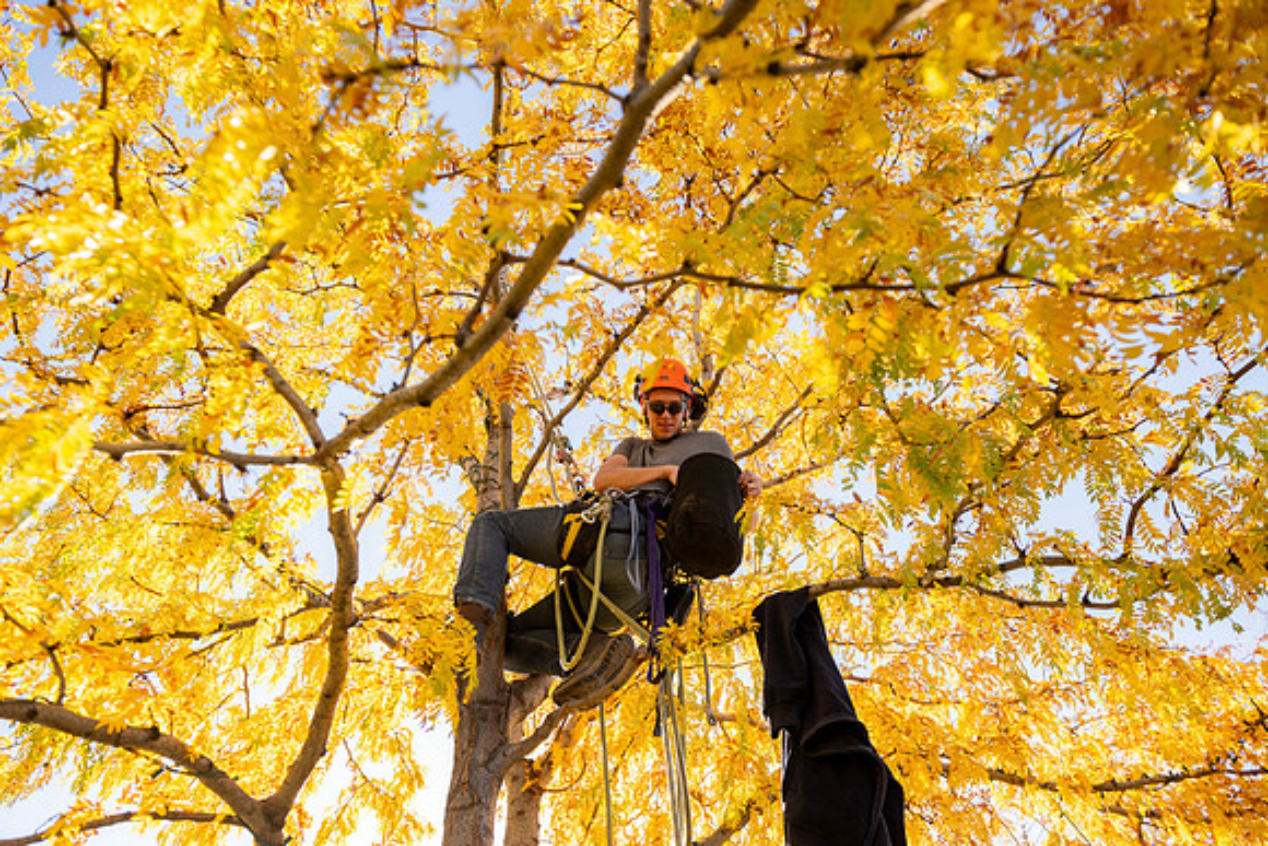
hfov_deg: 73.7
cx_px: 634
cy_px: 423
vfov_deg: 53.2
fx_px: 845
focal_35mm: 24
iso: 100
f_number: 4.5
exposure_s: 1/200
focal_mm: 24
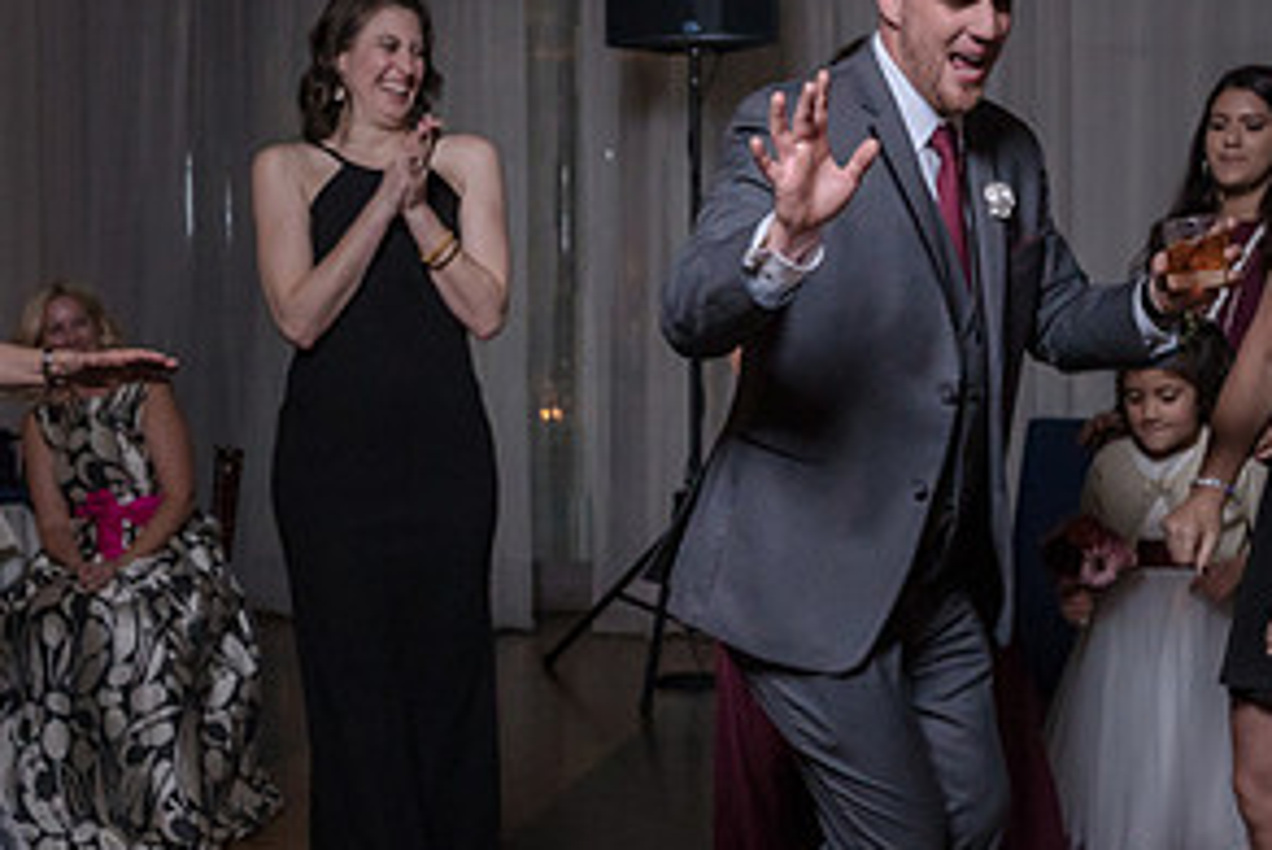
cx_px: 733
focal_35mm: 61
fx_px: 2156
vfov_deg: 22.1
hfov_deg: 32.8
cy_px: 600
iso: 2000
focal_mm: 26
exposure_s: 1/100
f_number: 5.6
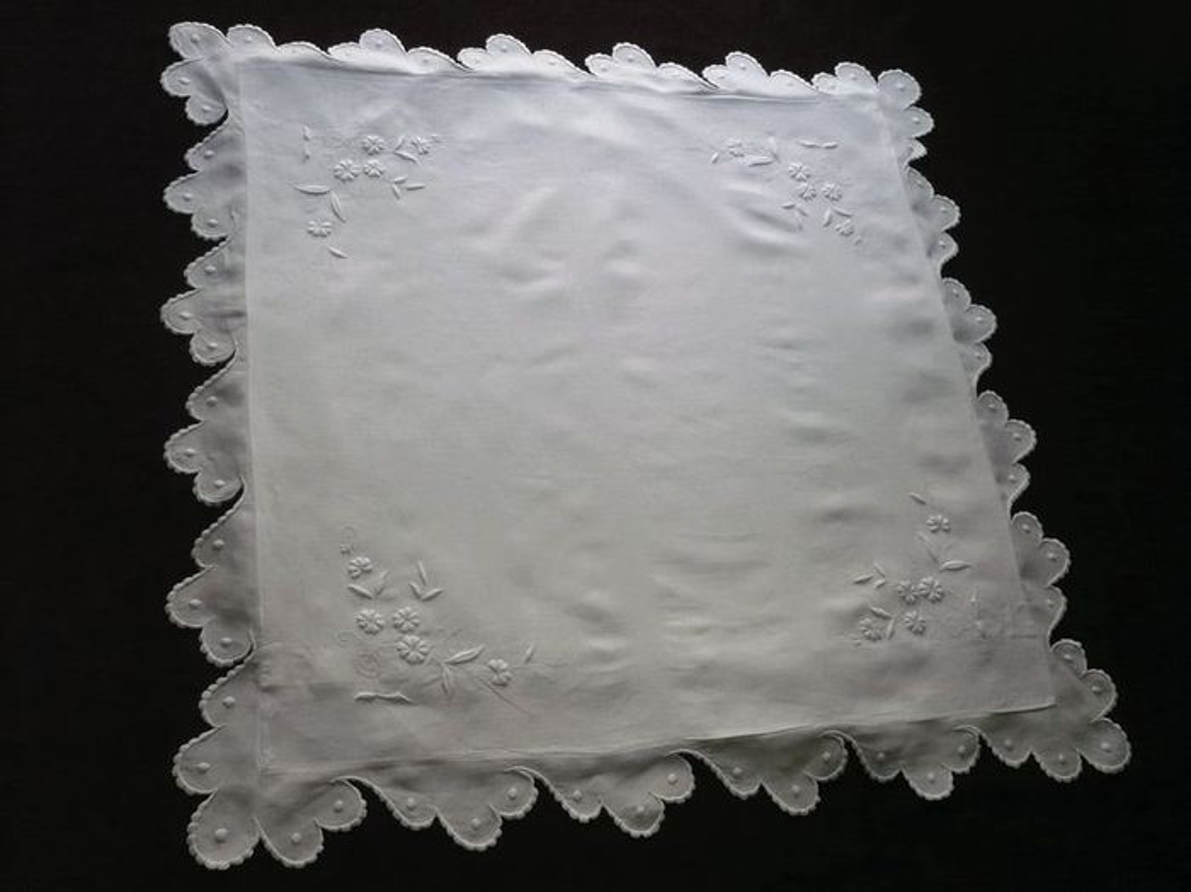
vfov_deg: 40.7
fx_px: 1203
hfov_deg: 52.7
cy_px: 446
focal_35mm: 35
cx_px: 596
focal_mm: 5.8
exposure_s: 1/400
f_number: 2.8
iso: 400
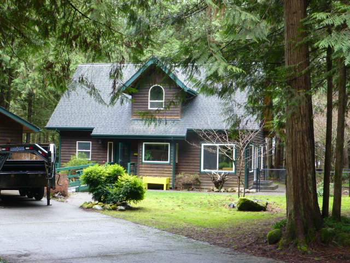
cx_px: 175
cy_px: 132
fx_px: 586
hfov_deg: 33.2
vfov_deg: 25.2
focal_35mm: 58
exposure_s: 1/30
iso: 400
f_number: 4.7
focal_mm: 10.3
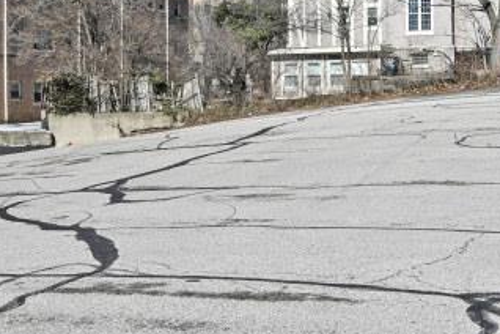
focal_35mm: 66
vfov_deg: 20.4
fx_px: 917
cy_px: 61
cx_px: 292
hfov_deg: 30.5
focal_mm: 14
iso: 100
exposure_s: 1/500
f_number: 8
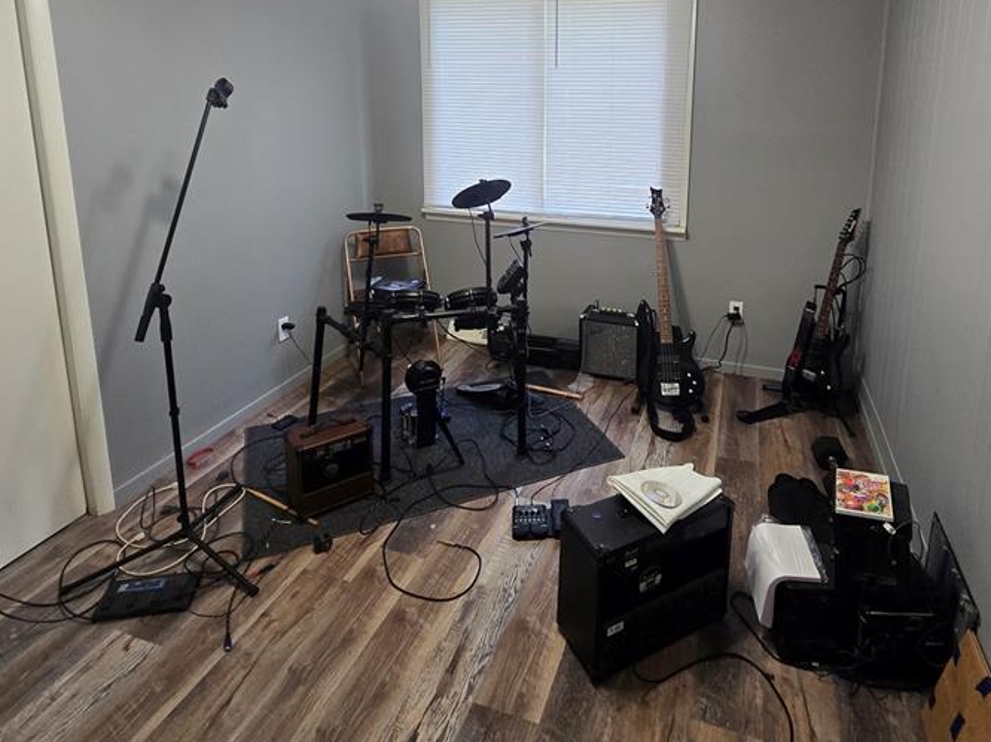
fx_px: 572
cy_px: 195
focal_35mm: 20
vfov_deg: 62.5
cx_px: 543
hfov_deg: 81.5
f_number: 2.2
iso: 160
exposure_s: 1/60
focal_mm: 2.2
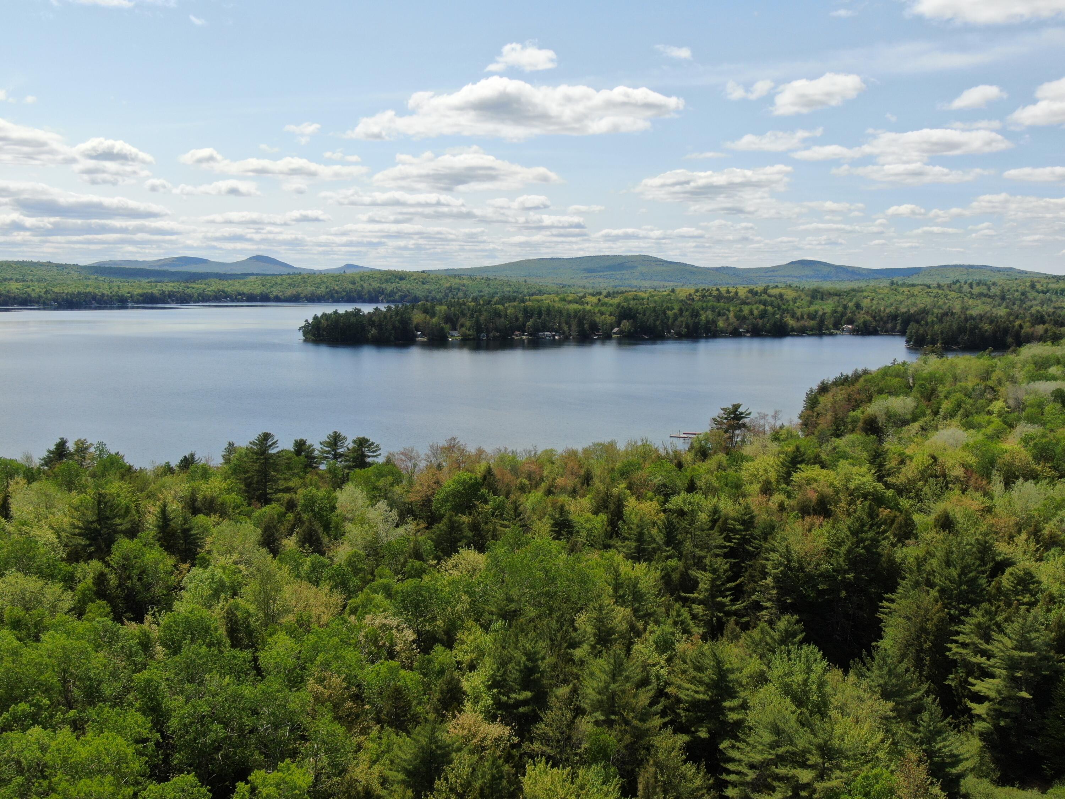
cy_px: 400
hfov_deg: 51.4
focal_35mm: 36
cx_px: 532
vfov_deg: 39.7
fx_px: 1108
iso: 100
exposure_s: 1/1250
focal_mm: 6.08
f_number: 3.3
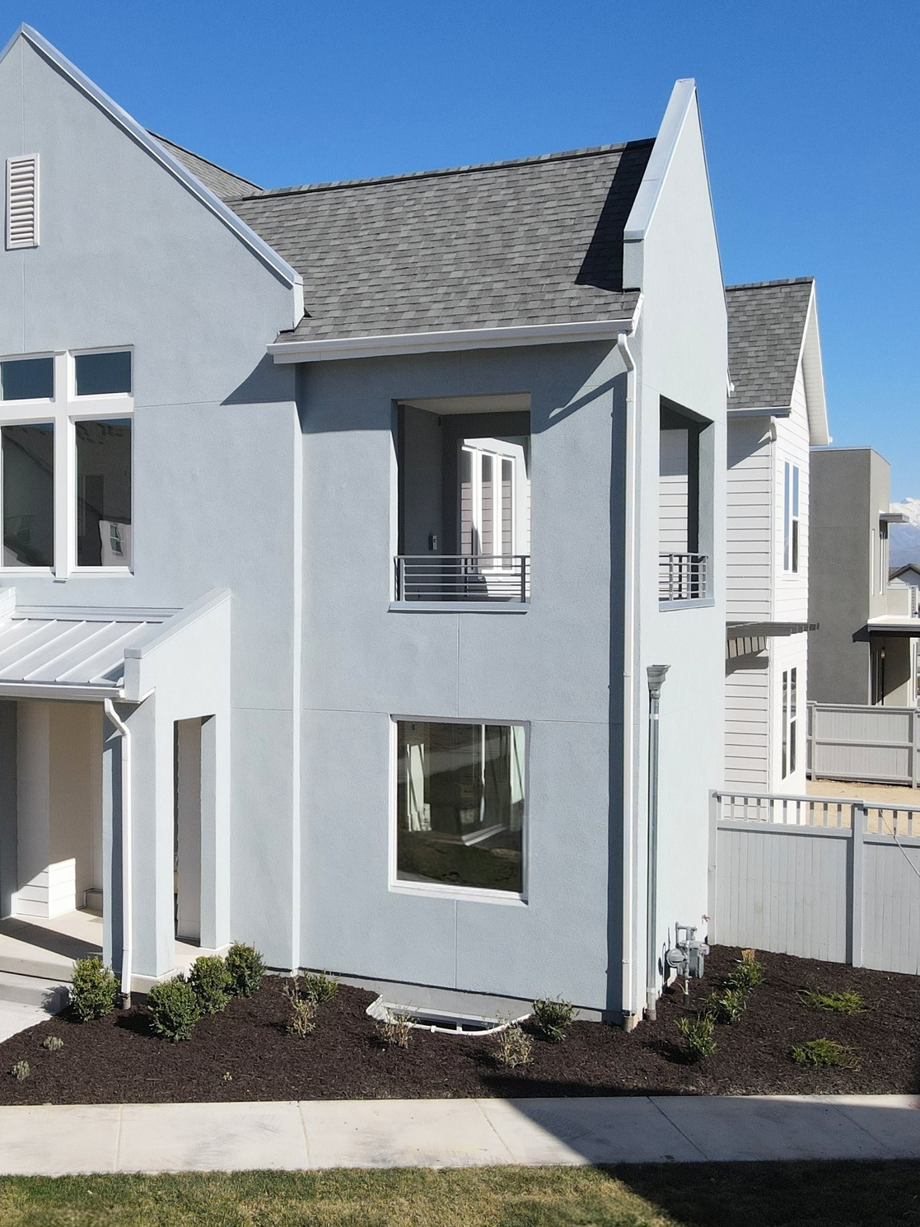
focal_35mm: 33
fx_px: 1169
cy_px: 604
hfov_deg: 42.4
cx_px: 312
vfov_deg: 55.3
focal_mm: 4.5
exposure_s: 1/800
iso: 100
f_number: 2.8
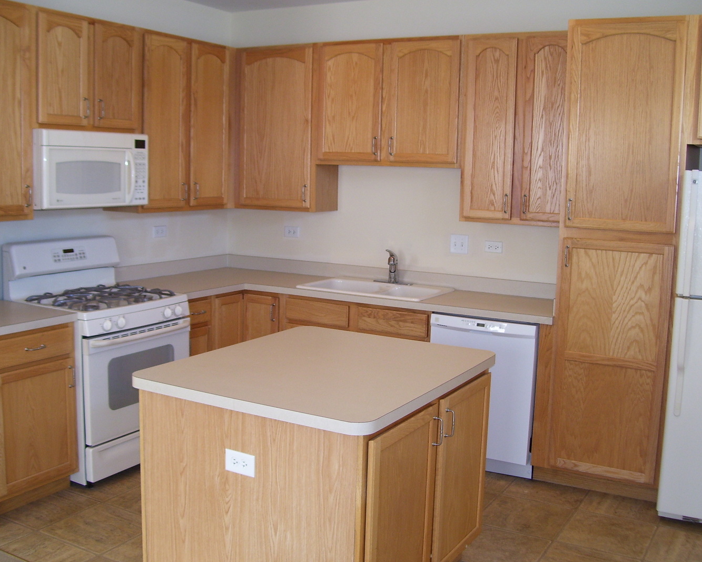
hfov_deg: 46.8
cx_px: 345
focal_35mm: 39
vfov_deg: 38.2
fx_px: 810
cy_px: 280
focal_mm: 6
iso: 80
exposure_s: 1/60
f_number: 2.7
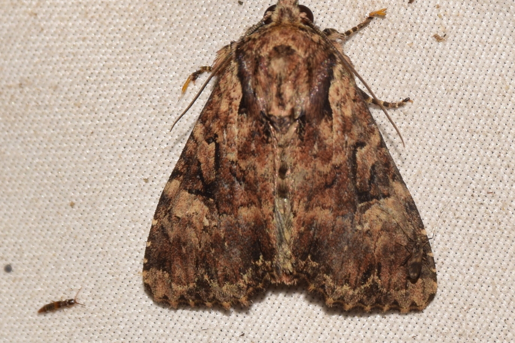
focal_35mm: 210
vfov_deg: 6.5
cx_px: 258
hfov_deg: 9.8
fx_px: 3004
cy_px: 172
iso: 125
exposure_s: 1/160
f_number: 14
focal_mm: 140
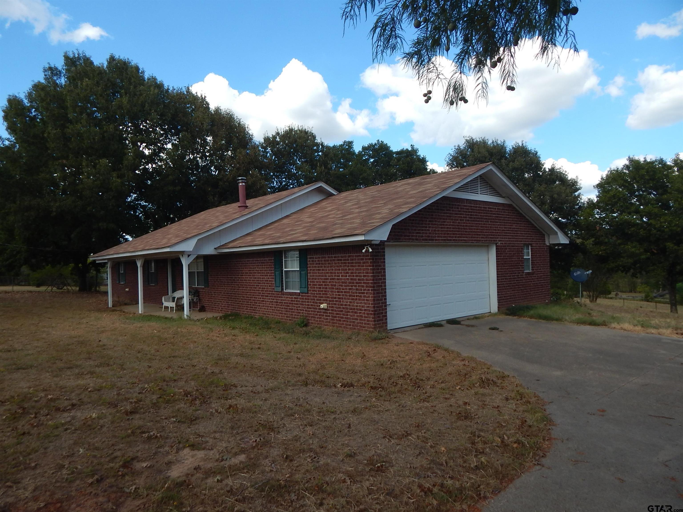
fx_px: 434
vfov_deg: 61.1
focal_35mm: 22
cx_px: 342
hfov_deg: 76.4
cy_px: 256
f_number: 3
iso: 125
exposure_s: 1/1000
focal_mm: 4
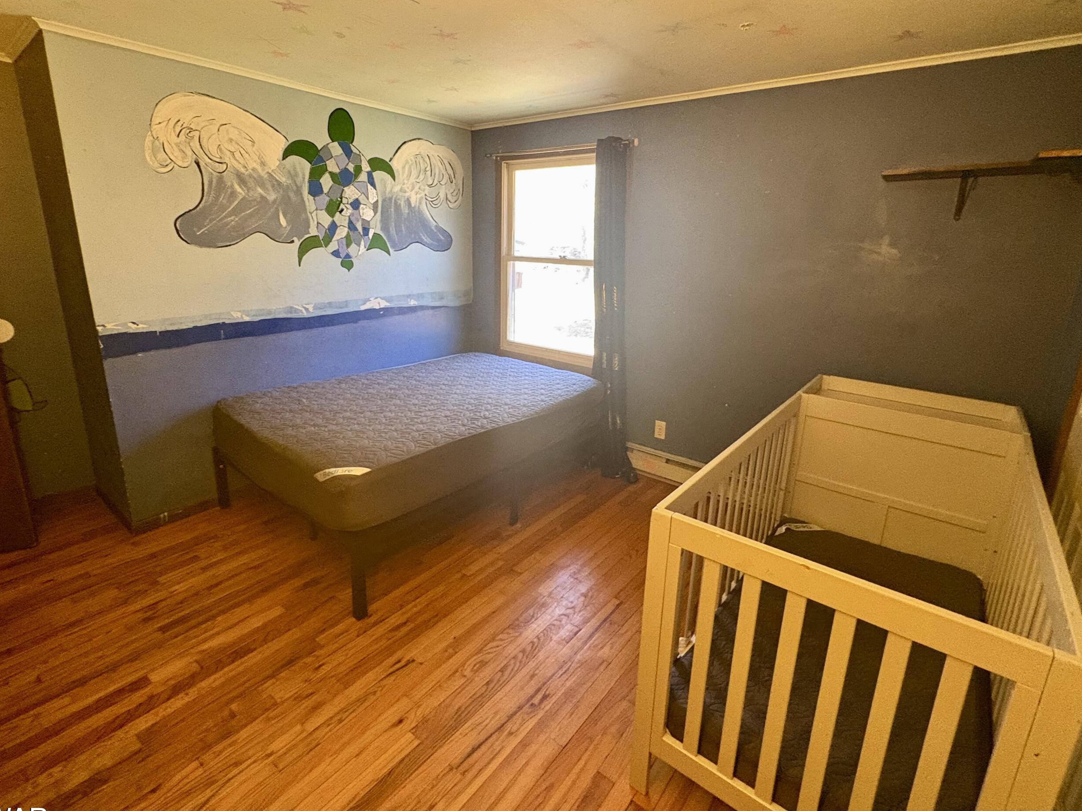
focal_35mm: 17
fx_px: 531
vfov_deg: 74.6
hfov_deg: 91.0
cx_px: 532
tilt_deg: -14.3
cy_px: 371
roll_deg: -2.1
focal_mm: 2.22
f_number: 2.2
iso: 640
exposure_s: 1/60
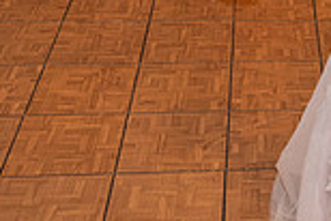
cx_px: 415
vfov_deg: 11.5
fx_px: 994
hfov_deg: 17.8
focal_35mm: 108
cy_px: -216
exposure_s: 1/100
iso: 800
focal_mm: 23.1
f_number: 2.8
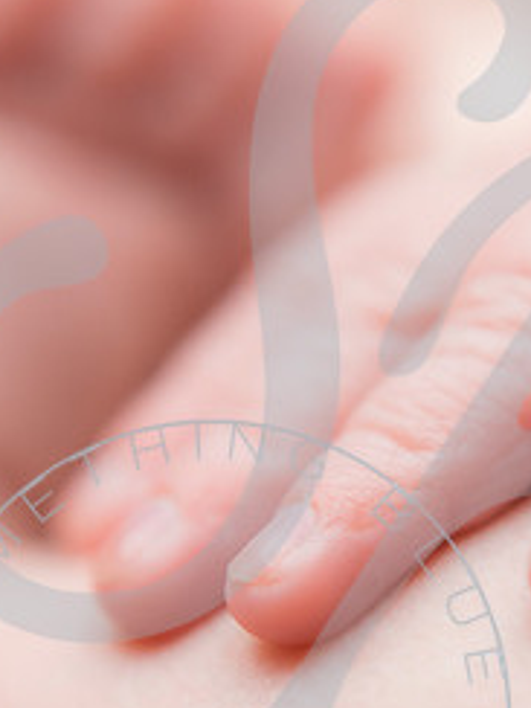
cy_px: 474
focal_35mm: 160
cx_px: 357
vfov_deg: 12.3
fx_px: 3272
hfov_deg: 9.3
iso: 800
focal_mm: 70
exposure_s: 1/125
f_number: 5.6
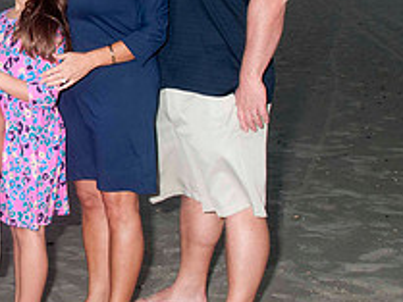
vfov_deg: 15.3
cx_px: -25
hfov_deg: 19.7
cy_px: 47
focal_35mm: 96
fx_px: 1118
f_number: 8
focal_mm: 24
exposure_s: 1/160
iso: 200
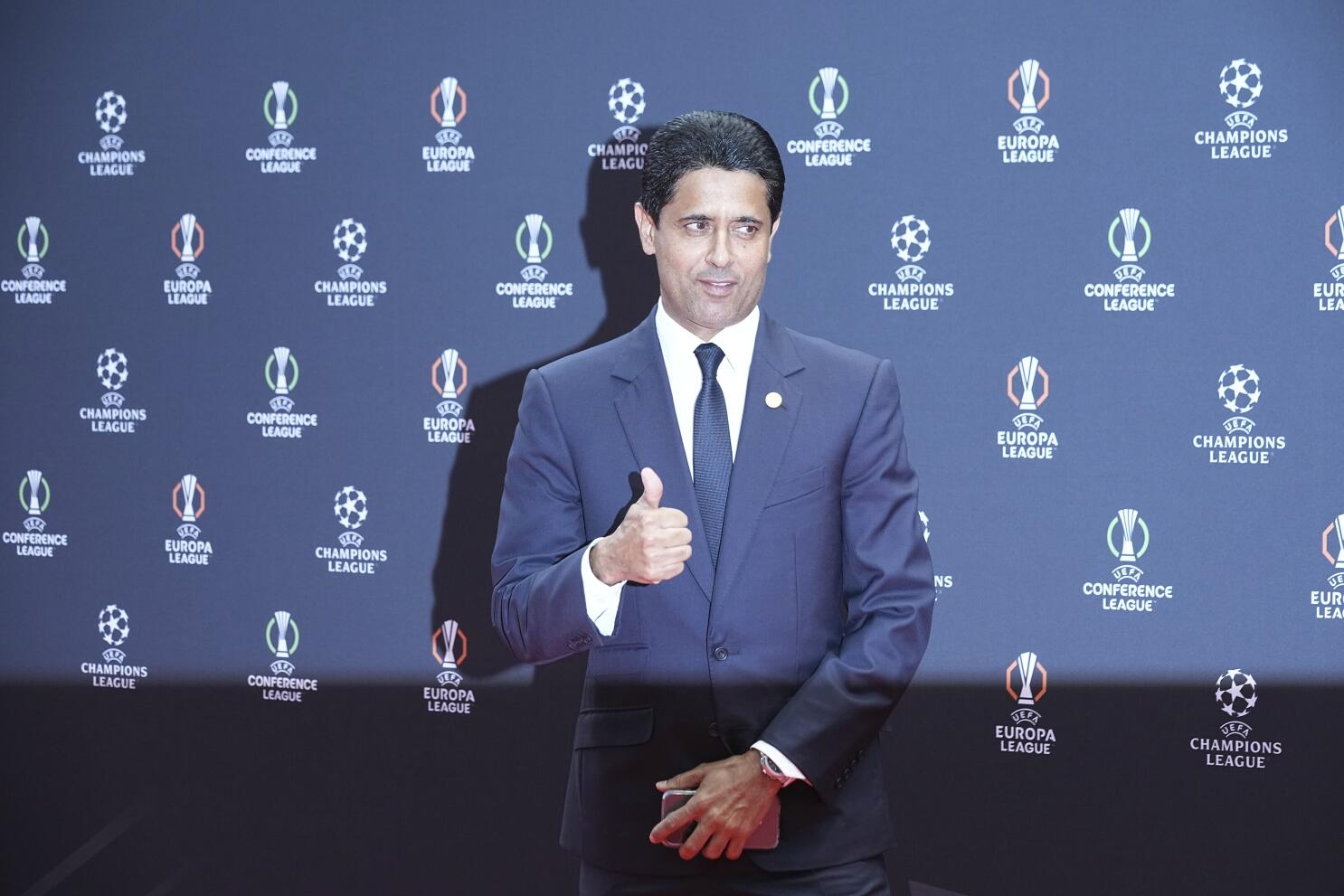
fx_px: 3808
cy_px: 448
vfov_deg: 13.4
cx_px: 672
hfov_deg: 20.0
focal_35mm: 102
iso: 3200
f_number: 5.6
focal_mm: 102
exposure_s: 1/200
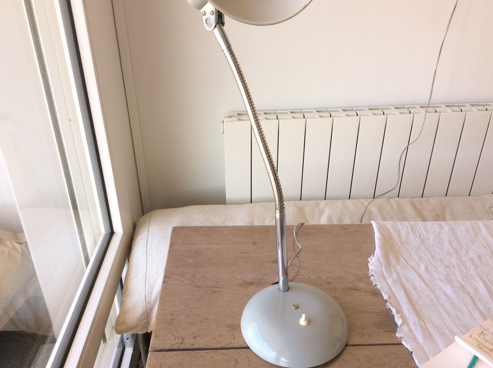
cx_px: 246
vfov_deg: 44.1
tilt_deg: -31.3
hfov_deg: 56.9
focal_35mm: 32
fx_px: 455
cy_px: 184
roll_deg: +1.7
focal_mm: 3.3
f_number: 2.4
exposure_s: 1/100
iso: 32
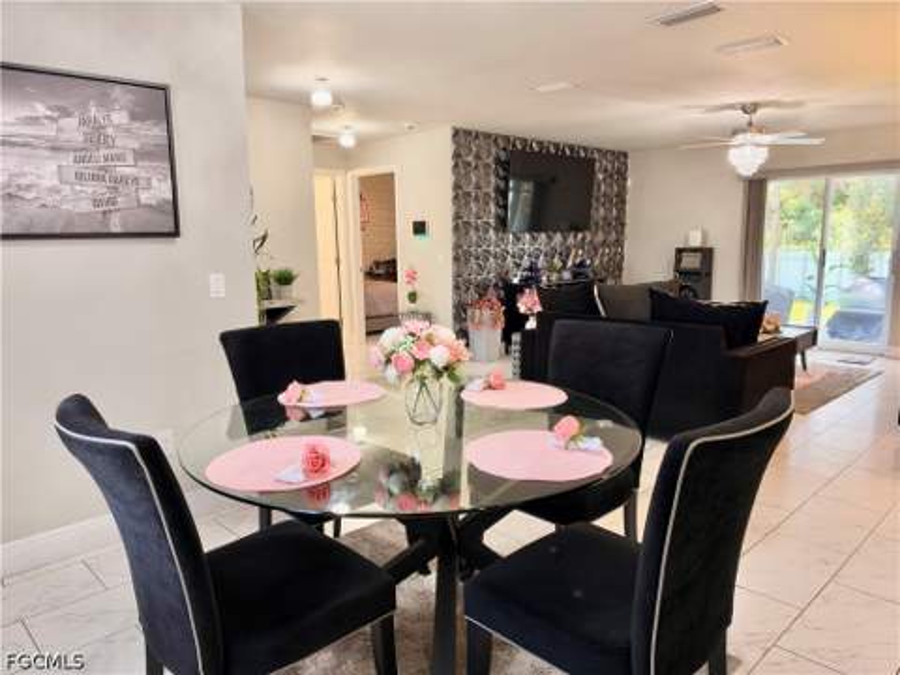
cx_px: 450
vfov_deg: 56.8
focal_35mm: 24
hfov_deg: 71.6
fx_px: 624
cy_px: 338
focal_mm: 6.93
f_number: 1.8
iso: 200
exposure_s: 1/60
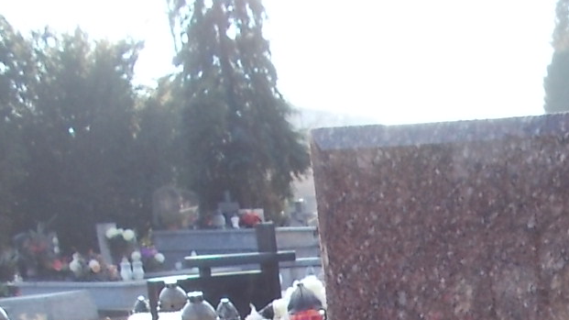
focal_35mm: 73
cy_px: 517
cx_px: 594
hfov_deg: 27.0
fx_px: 1101
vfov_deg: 15.0
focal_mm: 4.6
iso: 80
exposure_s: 1/160
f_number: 3.2
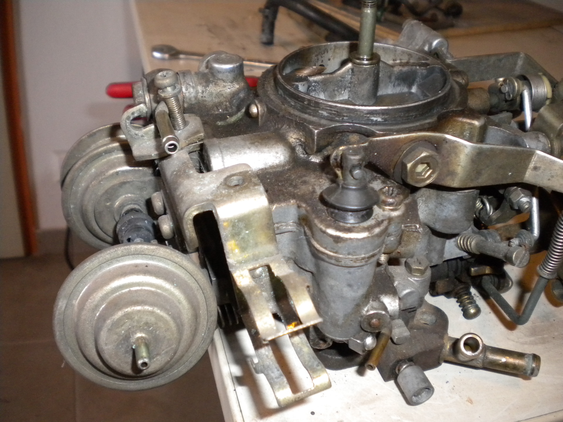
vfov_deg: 40.7
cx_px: 282
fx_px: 569
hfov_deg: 52.6
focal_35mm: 35
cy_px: 211
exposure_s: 1/30
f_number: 3.1
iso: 400
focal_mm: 6.3
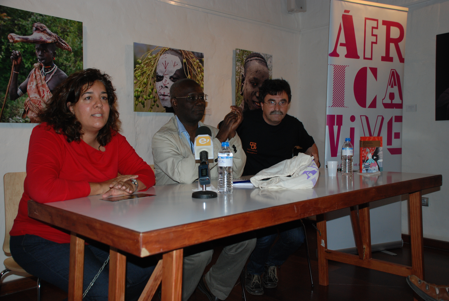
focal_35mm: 33
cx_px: 224
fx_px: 412
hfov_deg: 57.2
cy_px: 150
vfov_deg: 40.1
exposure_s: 1/60
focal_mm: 22
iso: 320
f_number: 3.8
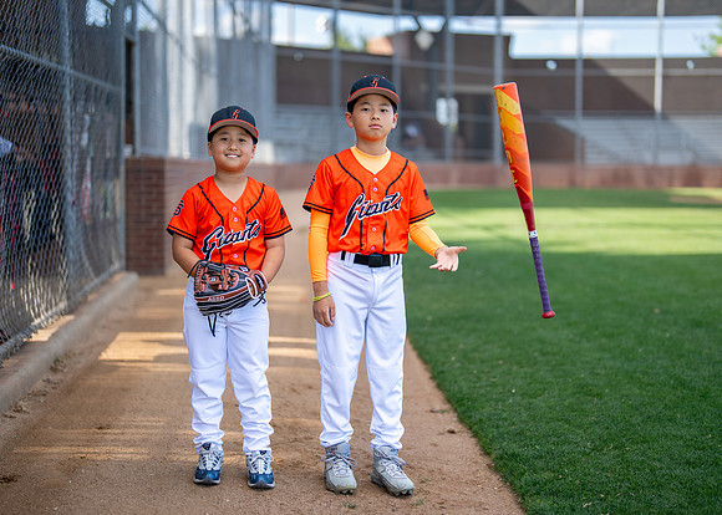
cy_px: 265
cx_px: 356
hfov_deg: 34.9
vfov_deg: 25.3
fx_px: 1150
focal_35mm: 56
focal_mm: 50
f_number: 1.2
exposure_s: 1/2000
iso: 125
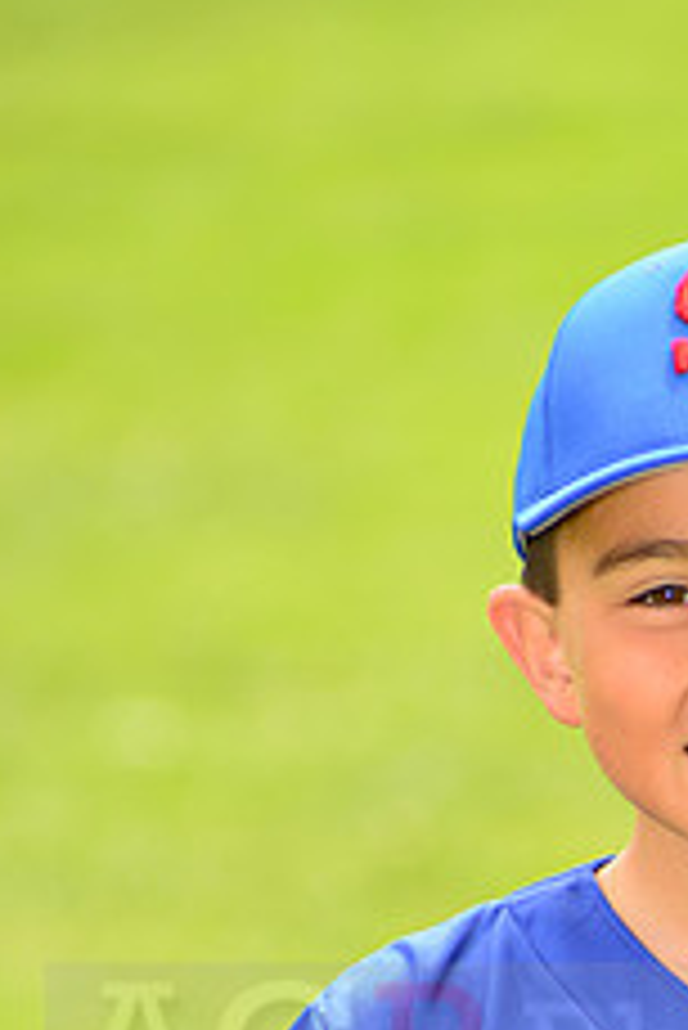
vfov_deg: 4.4
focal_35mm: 468
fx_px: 13395
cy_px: 1026
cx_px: 848
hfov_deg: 2.9
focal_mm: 185
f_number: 5
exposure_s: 1/250
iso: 100
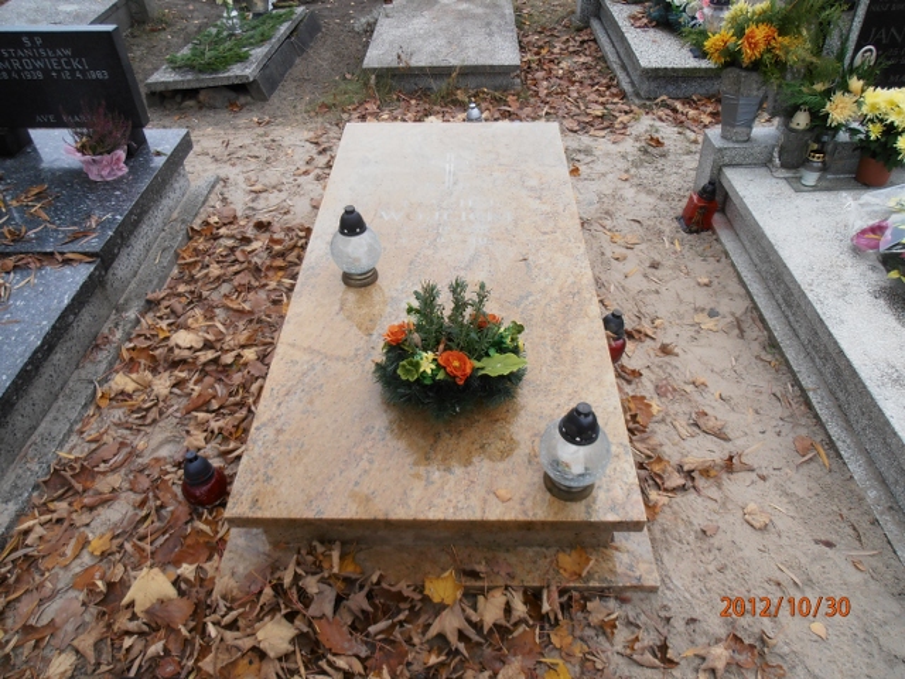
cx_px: 452
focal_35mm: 24
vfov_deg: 56.8
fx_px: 627
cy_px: 340
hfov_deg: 71.6
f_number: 3
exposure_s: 1/160
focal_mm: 4.2
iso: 80
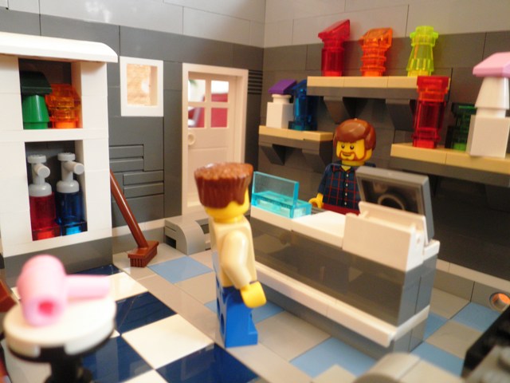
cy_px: 192
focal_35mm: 26
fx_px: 383
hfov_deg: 67.3
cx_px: 255
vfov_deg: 53.1
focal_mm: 4.7
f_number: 2.8
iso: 160
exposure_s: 1/8
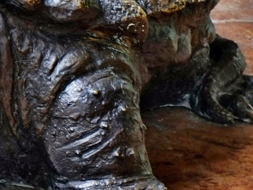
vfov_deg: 9.7
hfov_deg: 12.6
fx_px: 1118
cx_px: -40
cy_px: 34
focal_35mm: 153
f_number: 9
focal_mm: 34.3
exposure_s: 1/6
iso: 320
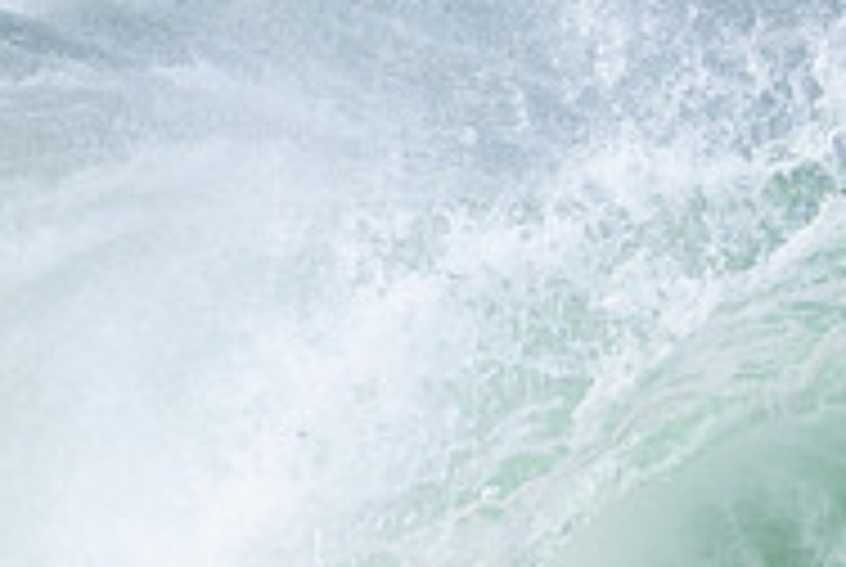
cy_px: 740
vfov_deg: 0.6
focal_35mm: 2310
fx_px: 54370
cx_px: 828
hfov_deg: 0.9
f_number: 5.6
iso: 220
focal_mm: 500
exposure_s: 1/1000
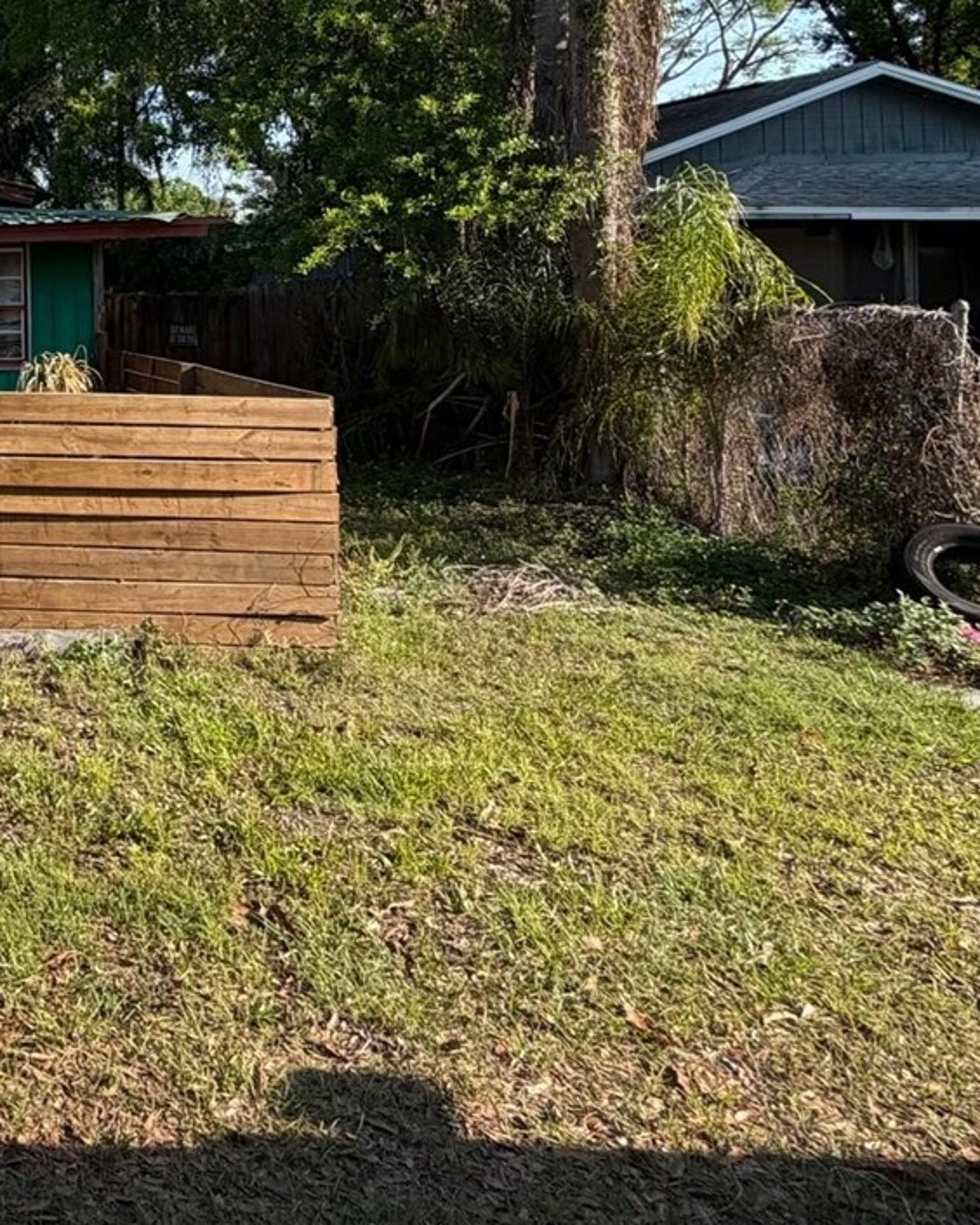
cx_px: -207
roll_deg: +1.1
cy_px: 262
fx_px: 1124
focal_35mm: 31
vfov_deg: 53.7
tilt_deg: +1.8
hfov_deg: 36.1
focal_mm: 2.22
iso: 40
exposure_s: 1/679
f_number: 2.2
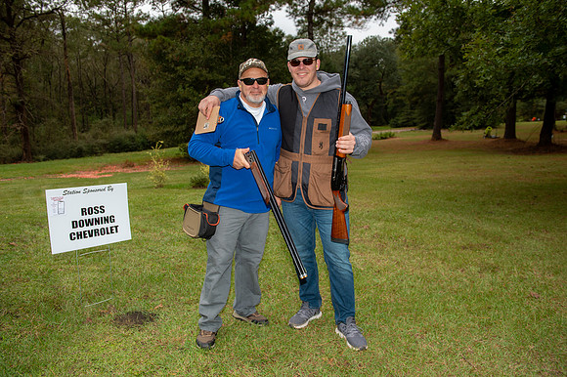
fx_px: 456
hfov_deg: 63.7
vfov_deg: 44.9
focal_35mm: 29
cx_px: 284
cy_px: 188
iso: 320
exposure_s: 1/160
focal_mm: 29
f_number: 5.6
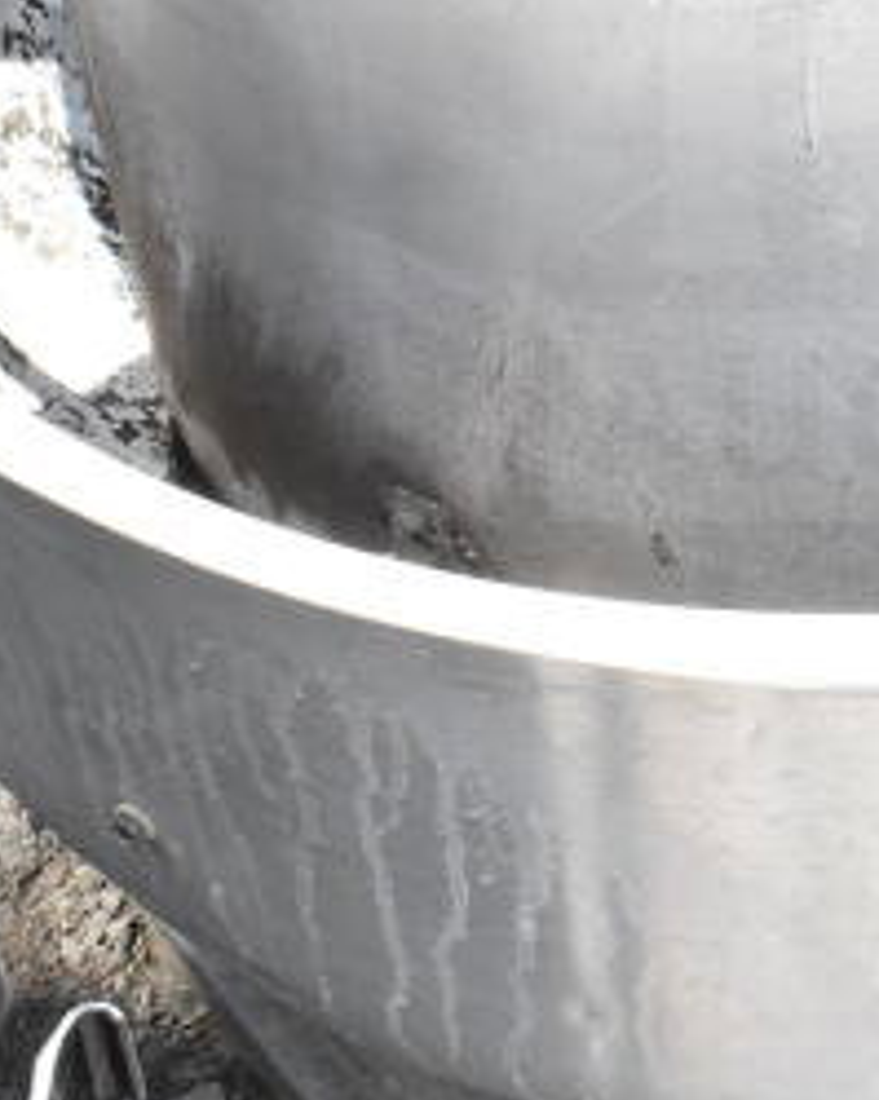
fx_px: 3026
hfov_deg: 15.9
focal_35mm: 93
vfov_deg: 20.3
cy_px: 168
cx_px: 1042
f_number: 10
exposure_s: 1/640
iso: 1600
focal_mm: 18
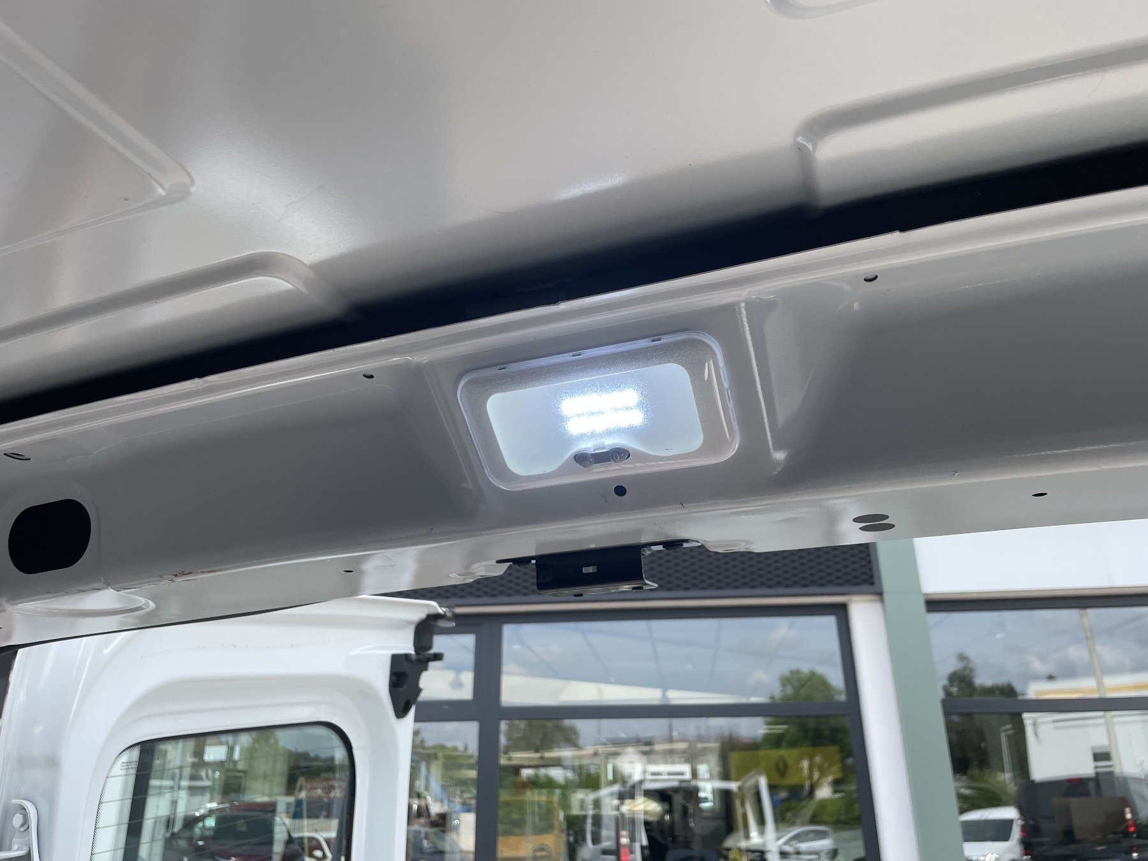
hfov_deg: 67.3
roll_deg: +1.5
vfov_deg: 53.1
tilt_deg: +21.5
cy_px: 430
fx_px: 862
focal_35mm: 26
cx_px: 574
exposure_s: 1/1052
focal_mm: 4.2
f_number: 1.6
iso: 32
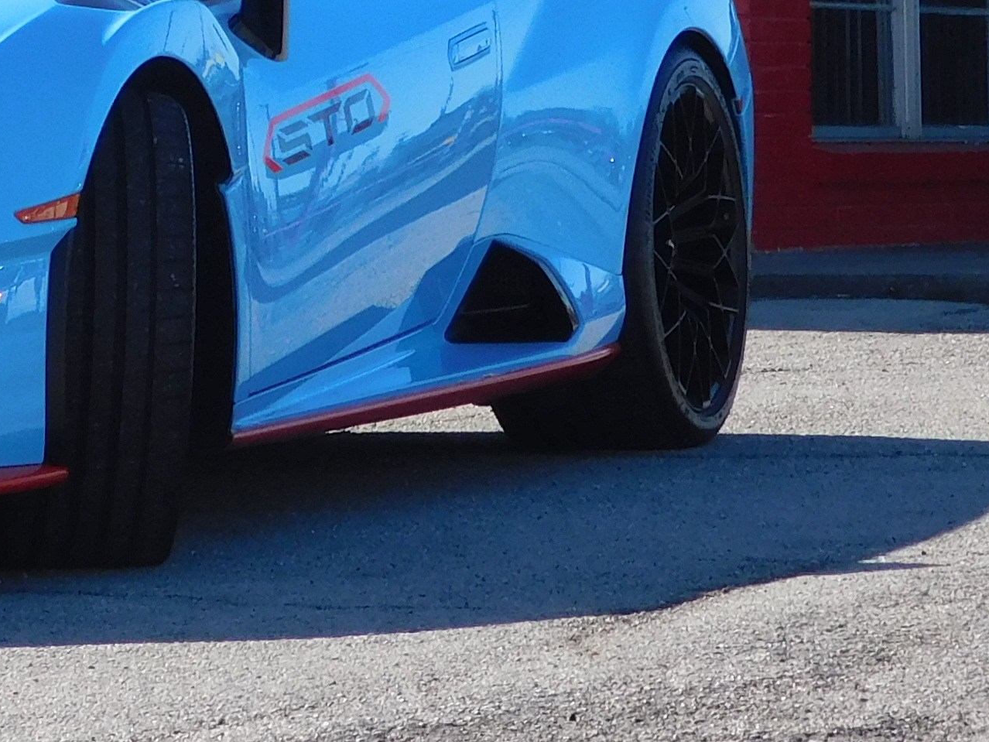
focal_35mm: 256
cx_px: 262
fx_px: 7315
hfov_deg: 7.7
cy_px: -520
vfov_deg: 5.7
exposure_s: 1/640
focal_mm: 12.6
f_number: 4.3
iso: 125
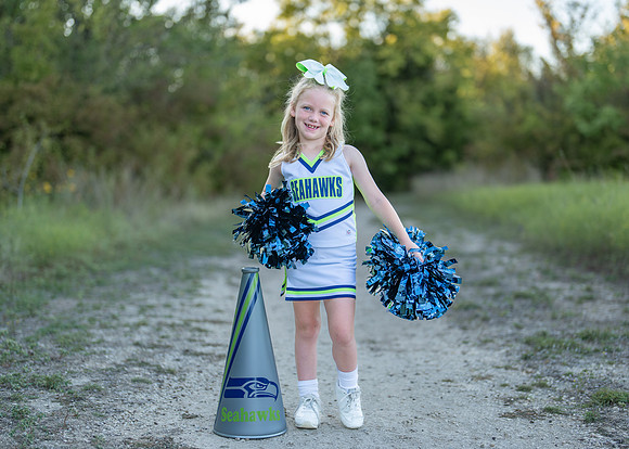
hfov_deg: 33.6
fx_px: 1043
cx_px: 335
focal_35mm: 58
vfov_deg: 24.3
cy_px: 233
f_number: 1.2
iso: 100
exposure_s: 1/800
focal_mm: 50
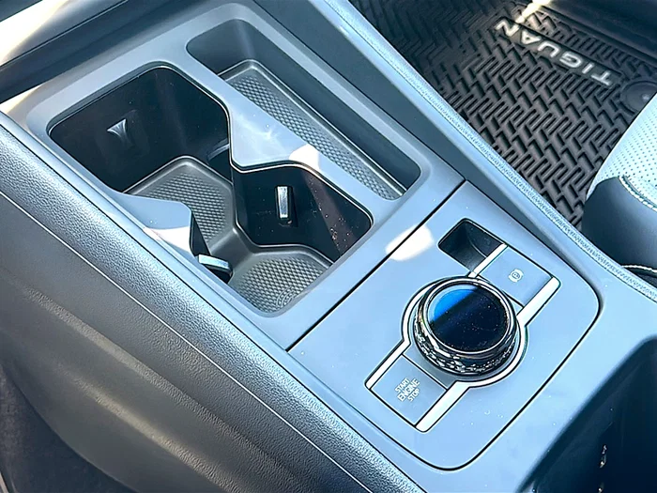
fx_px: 797
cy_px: 246
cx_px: 328
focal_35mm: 42
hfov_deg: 44.8
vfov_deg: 34.3
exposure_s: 1/80
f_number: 1.78
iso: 125
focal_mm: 6.86
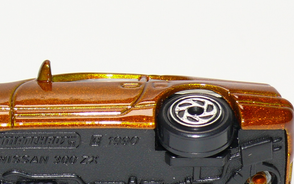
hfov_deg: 11.1
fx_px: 1507
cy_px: 171
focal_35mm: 188
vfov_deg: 7.0
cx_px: 89
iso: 100
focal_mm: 13.5
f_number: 4
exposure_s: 1/30
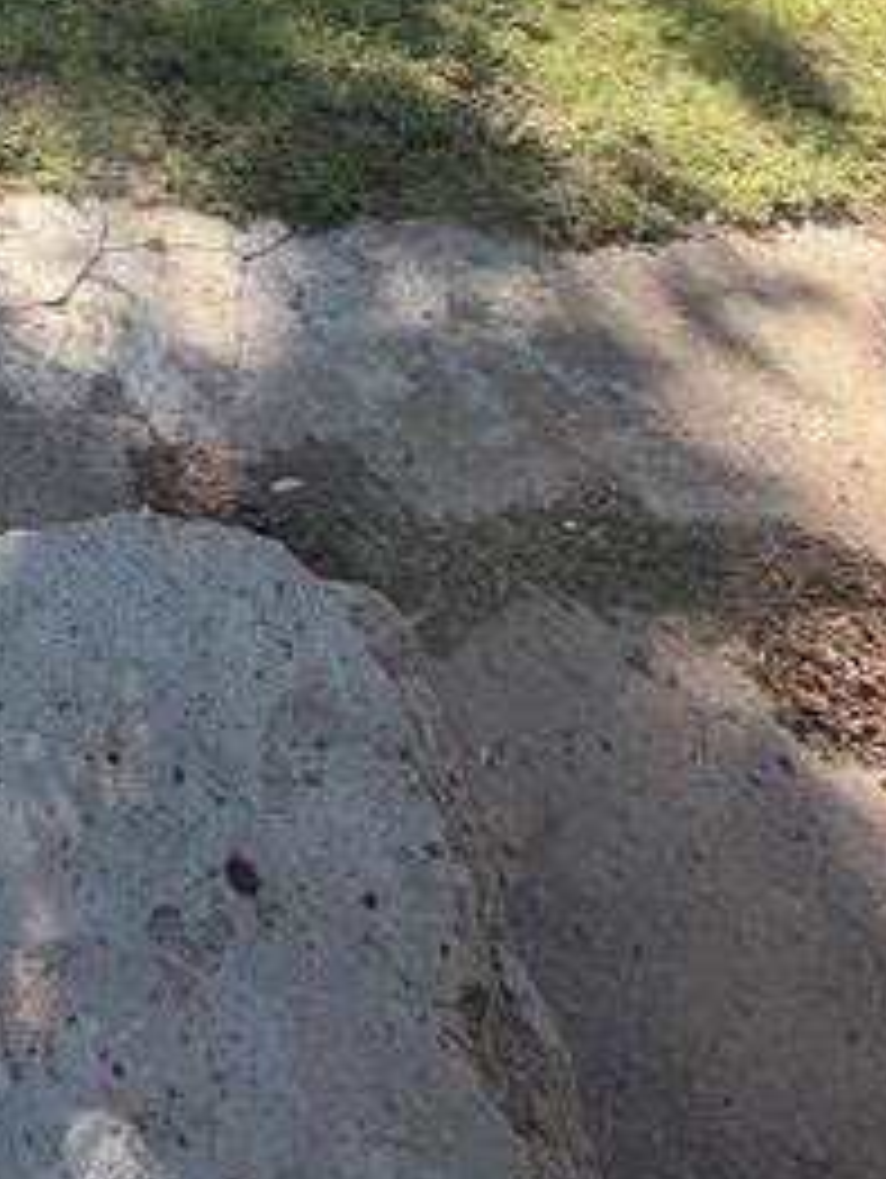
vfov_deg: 32.1
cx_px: -103
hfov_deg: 31.1
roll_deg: +0.3
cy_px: -423
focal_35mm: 41
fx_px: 1397
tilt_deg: -12.2
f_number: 2.2
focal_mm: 2.22
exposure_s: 1/502
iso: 64
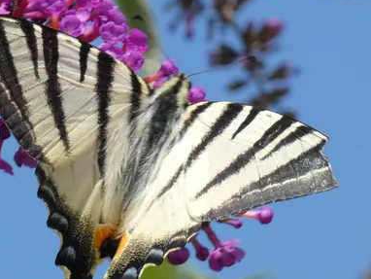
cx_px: 122
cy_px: 192
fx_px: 4633
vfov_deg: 3.4
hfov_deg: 4.6
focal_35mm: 432
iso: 80
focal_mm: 46.2
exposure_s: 1/250
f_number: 5.5
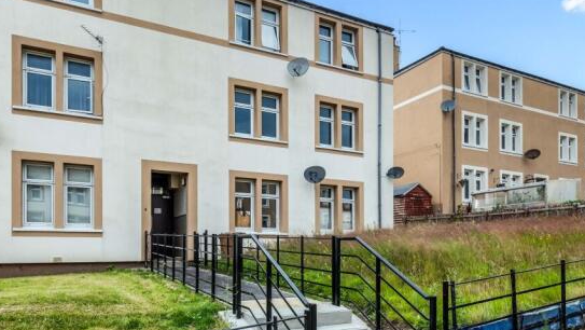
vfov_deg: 47.5
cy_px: 194
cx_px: 272
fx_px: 372
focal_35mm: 24
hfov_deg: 76.2
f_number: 7.1
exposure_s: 1/180
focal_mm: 12.7
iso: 250
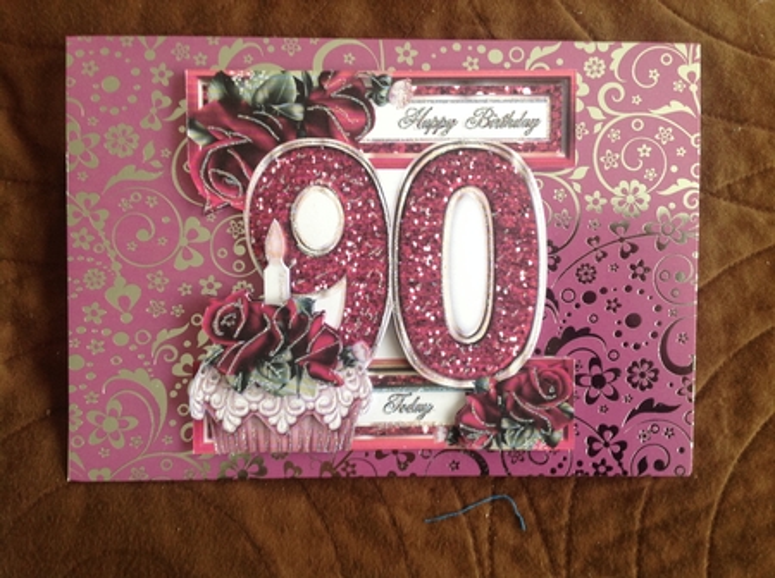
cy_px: 289
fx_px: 782
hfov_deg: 52.7
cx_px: 388
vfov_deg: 40.6
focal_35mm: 35
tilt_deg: -83.8
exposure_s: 1/15
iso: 100
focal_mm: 4.28
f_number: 2.4
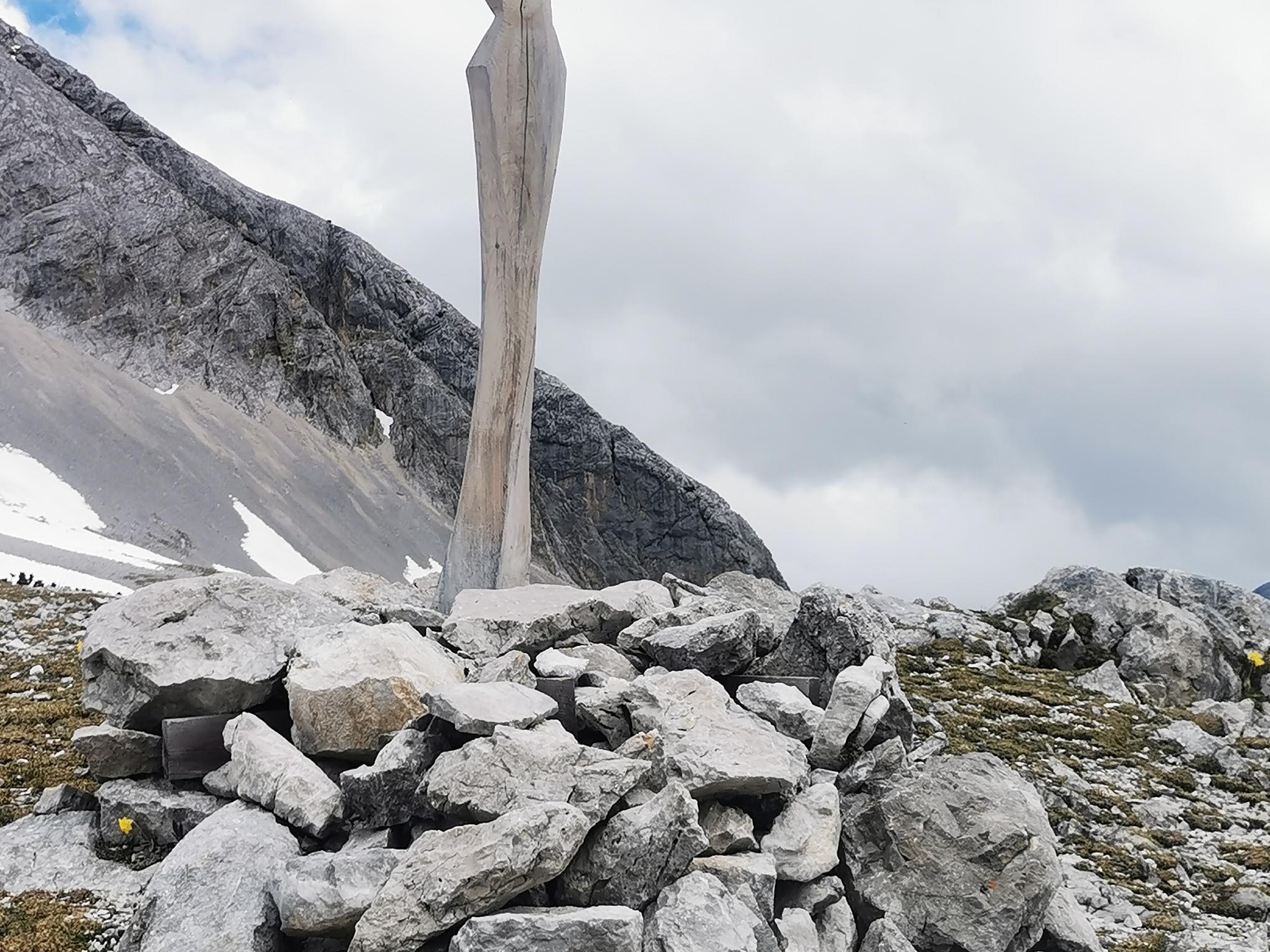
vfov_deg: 24.5
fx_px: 2165
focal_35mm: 59
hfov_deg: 32.7
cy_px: 202
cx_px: 548
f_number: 1.8
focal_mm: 5.58
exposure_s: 1/3817
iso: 50
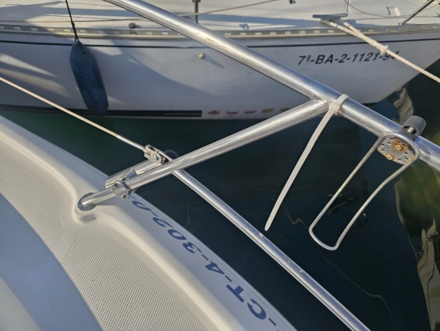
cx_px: 220
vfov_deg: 58.9
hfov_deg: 73.9
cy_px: 166
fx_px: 292
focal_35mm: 23
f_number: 1.7
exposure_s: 1/799
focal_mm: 6.3
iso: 10
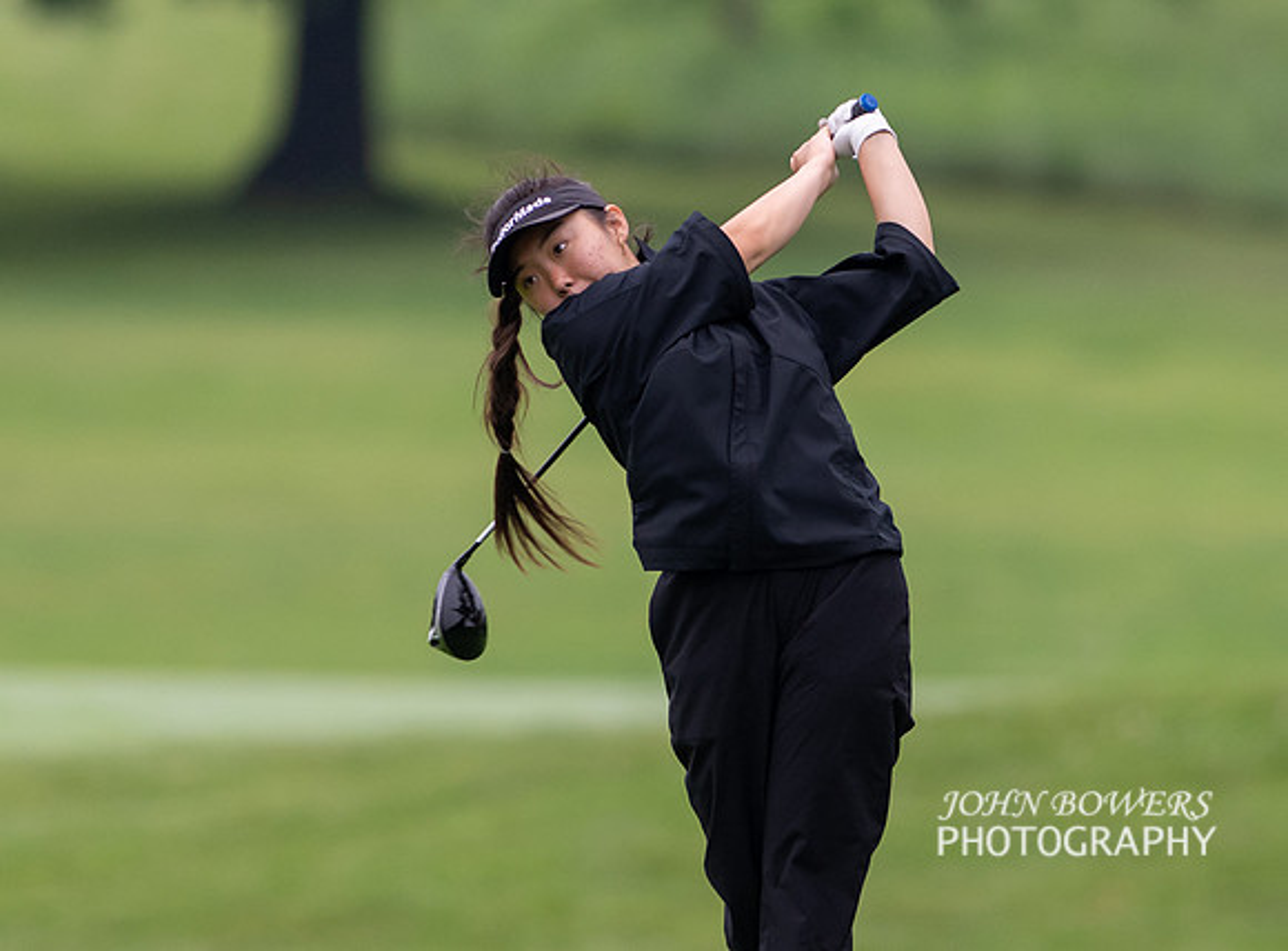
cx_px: 605
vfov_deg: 1.8
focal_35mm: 840
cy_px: 221
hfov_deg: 2.4
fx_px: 31087
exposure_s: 1/2000
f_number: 2.8
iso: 640
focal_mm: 300
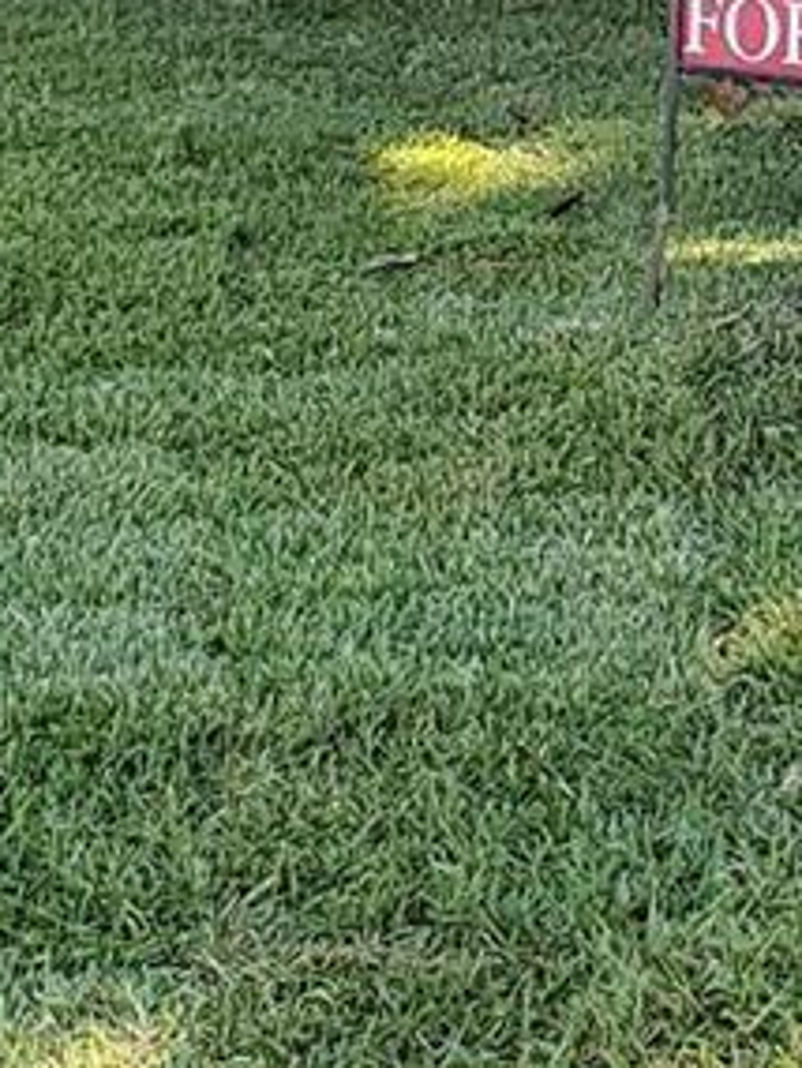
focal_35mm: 140
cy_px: -510
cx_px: 326
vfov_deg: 13.3
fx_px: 4322
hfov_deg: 10.6
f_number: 2.4
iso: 64
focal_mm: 4.3
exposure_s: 1/120
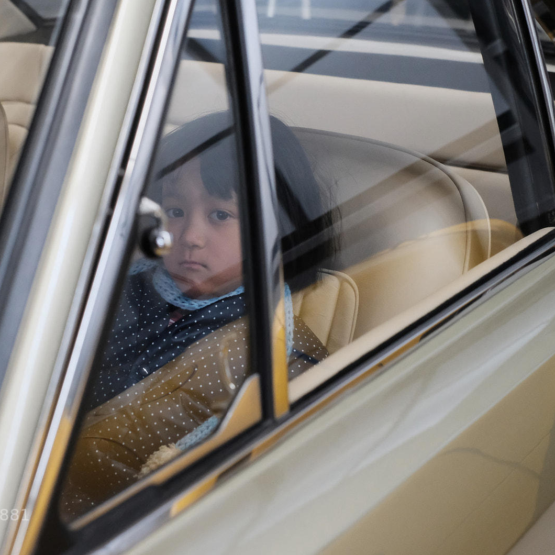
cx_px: 174
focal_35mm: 68
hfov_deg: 25.2
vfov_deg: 25.4
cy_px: 277
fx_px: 1233
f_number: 4
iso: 5000
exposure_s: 1/60
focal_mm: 35
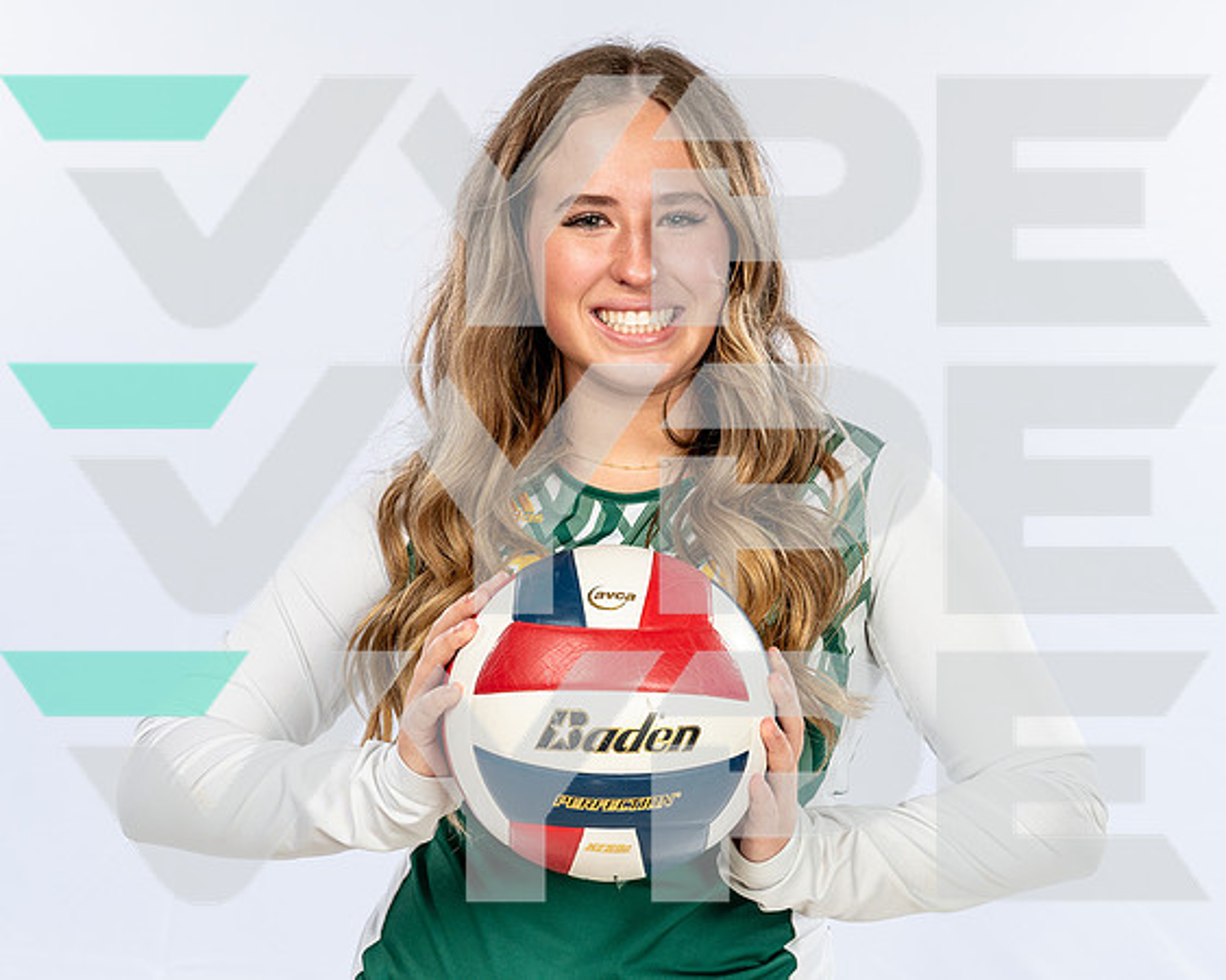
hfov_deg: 25.2
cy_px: 535
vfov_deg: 20.3
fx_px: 2740
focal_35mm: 76
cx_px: 637
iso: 160
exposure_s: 1/250
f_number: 6.3
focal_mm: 56
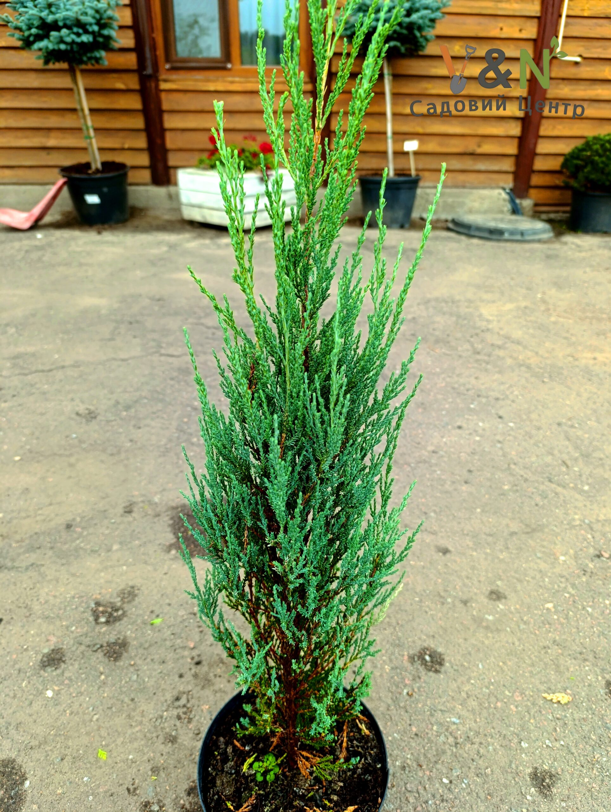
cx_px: 306
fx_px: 540
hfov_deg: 59.0
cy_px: 406
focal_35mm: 23
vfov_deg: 73.8
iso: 125
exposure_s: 1/100
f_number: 1.6
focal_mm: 6.14
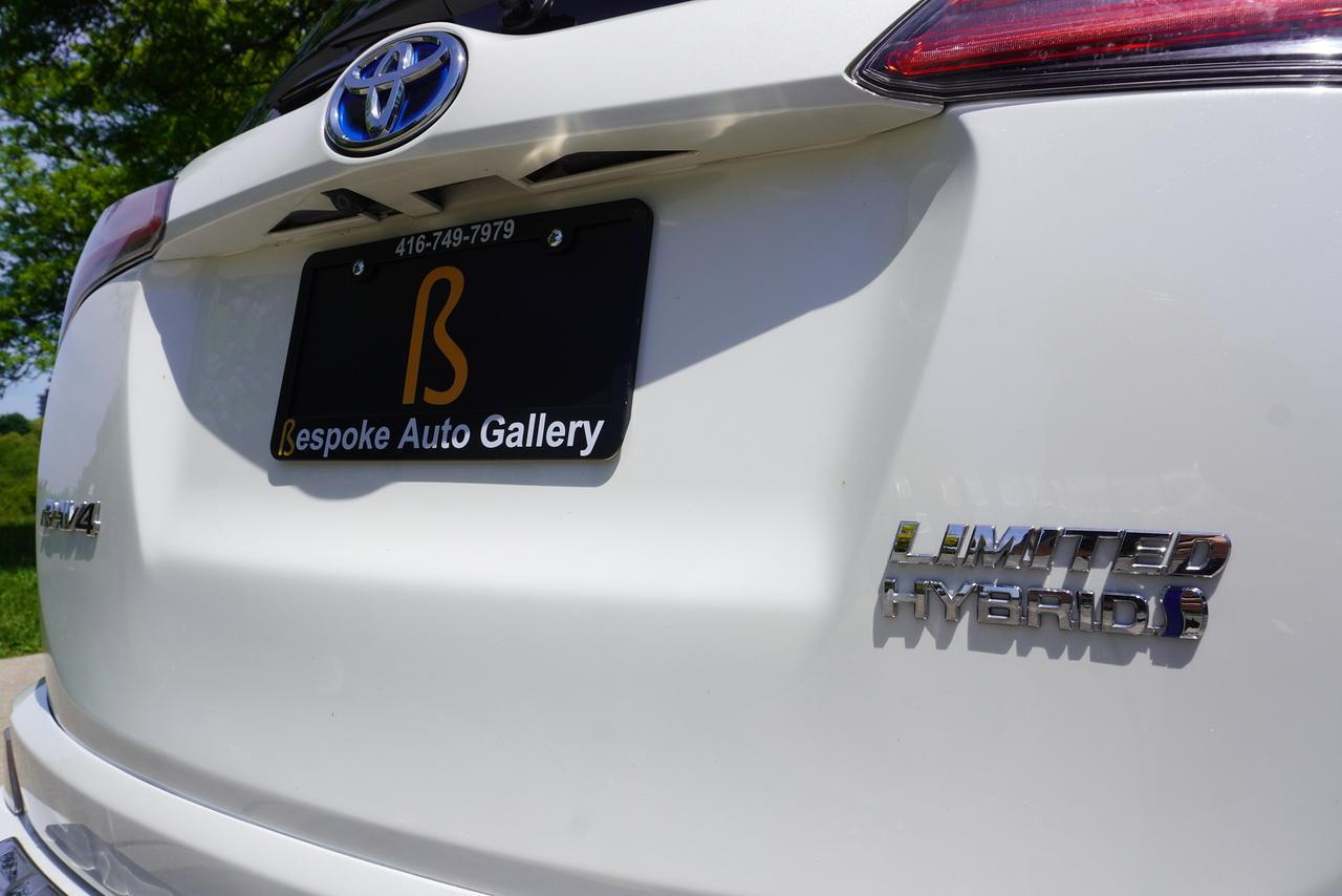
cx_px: 671
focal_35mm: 28
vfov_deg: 45.7
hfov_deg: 64.5
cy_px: 448
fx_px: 1063
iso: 100
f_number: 10
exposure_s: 1/200
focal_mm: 19
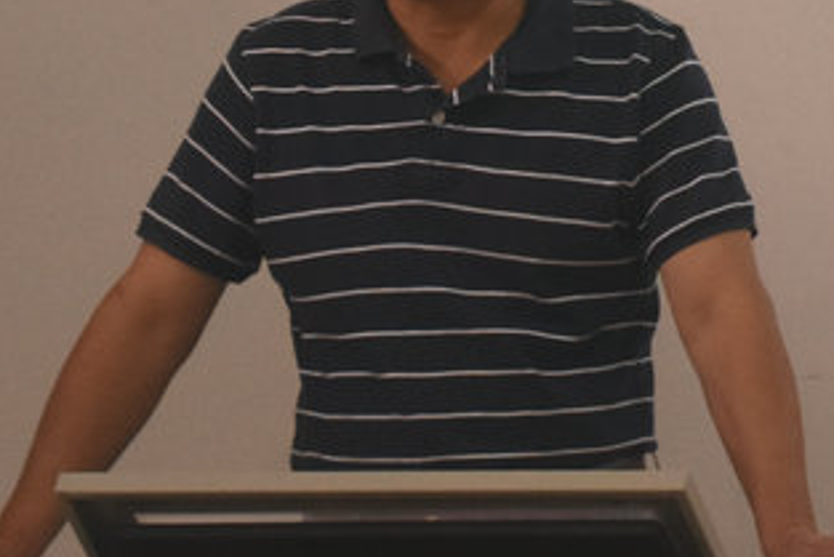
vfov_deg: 3.1
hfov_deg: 4.6
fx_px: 10390
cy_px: -480
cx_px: 1148
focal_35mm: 448
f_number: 6.3
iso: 800
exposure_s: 1/160
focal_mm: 65
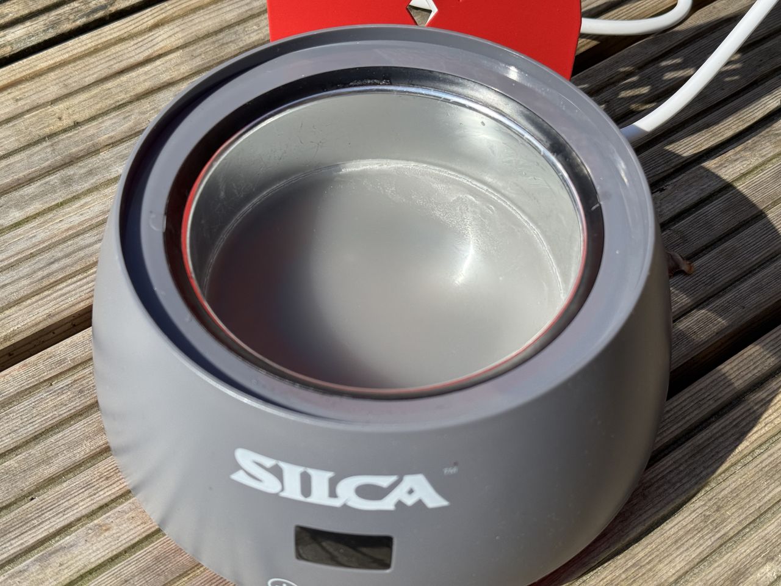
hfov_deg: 39.7
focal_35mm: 48
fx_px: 1083
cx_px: 390
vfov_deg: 30.3
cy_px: 293
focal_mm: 6.76
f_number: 1.78
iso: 64
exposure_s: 1/4310
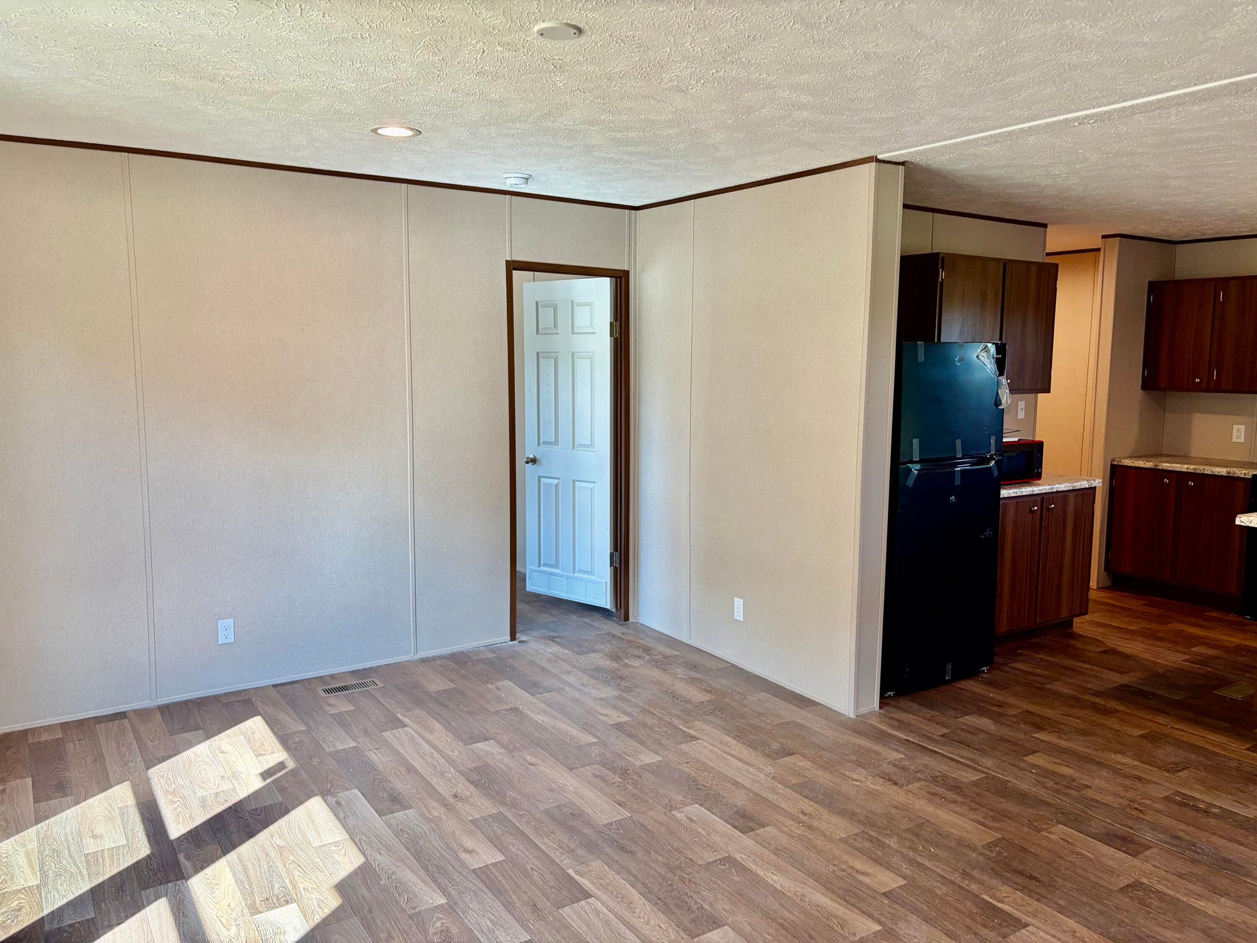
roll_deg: +0.2
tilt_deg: -4.6
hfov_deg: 67.3
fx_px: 944
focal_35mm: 26
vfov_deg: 53.1
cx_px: 628
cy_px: 472
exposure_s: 1/120
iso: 80
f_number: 1.6
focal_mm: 5.96
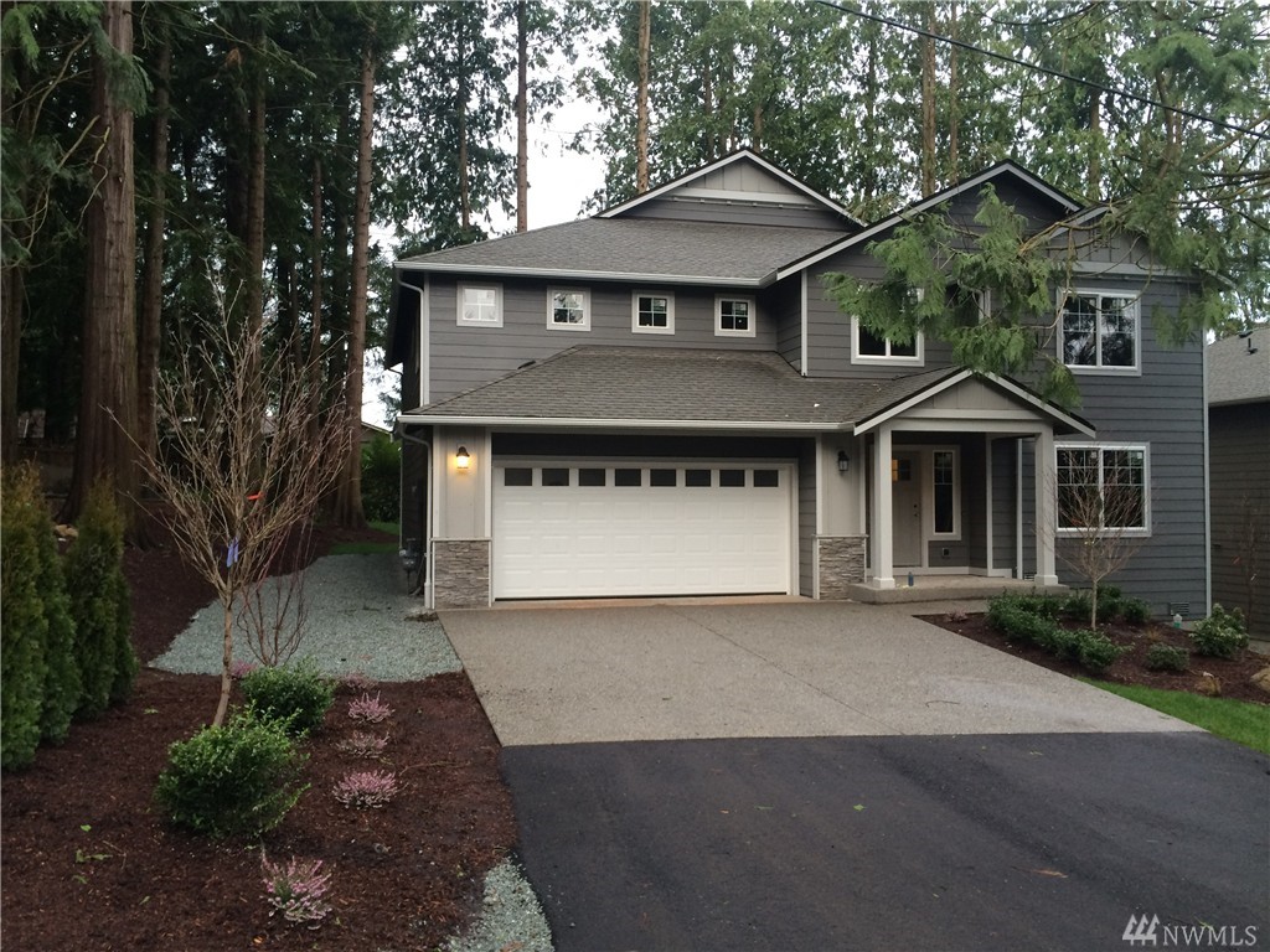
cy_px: 476
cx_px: 635
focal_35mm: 29
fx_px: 1064
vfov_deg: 48.2
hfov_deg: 61.7
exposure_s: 1/30
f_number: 2.2
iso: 32
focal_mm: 4.15
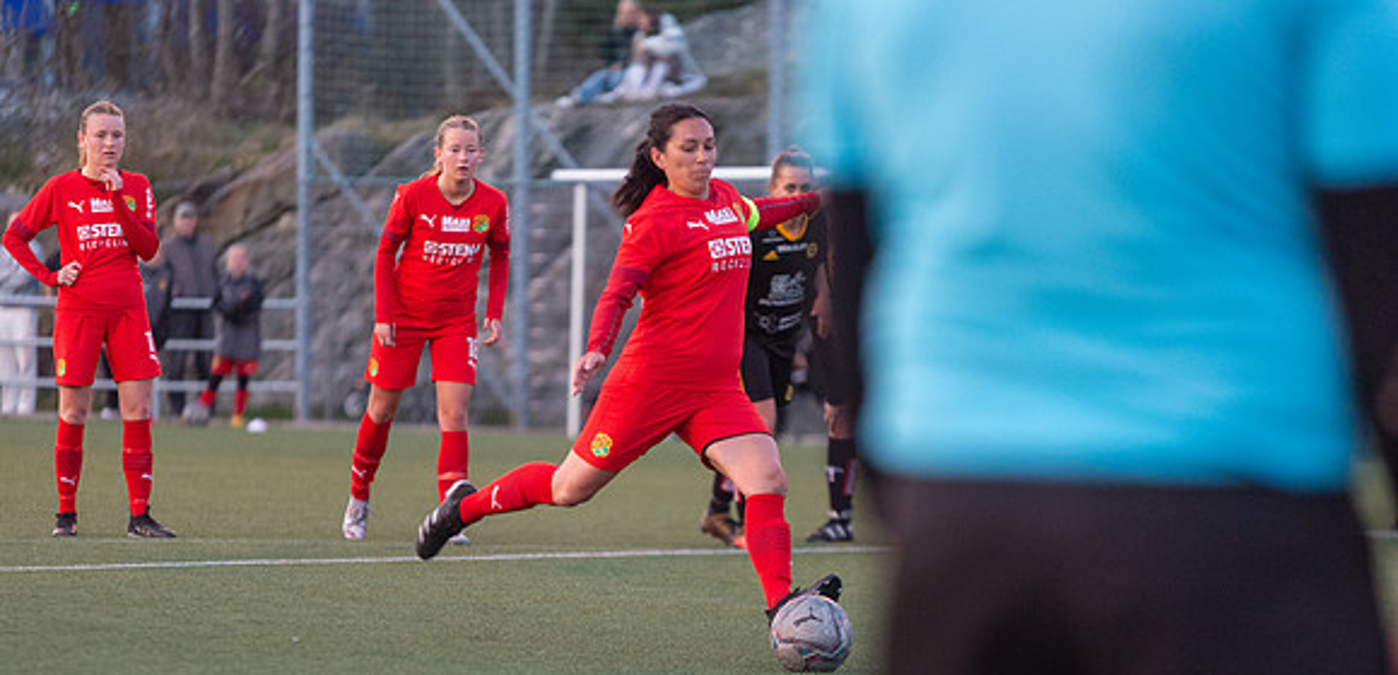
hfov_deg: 9.2
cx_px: 647
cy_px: 500
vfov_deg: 4.4
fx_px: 8735
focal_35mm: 243
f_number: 3.2
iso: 5600
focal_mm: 200
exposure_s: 1/640
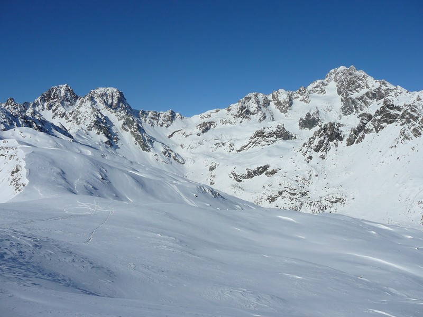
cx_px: 212
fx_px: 428
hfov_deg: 52.6
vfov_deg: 40.7
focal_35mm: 35
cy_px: 158
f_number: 5
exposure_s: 1/1600
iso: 80
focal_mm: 5.2
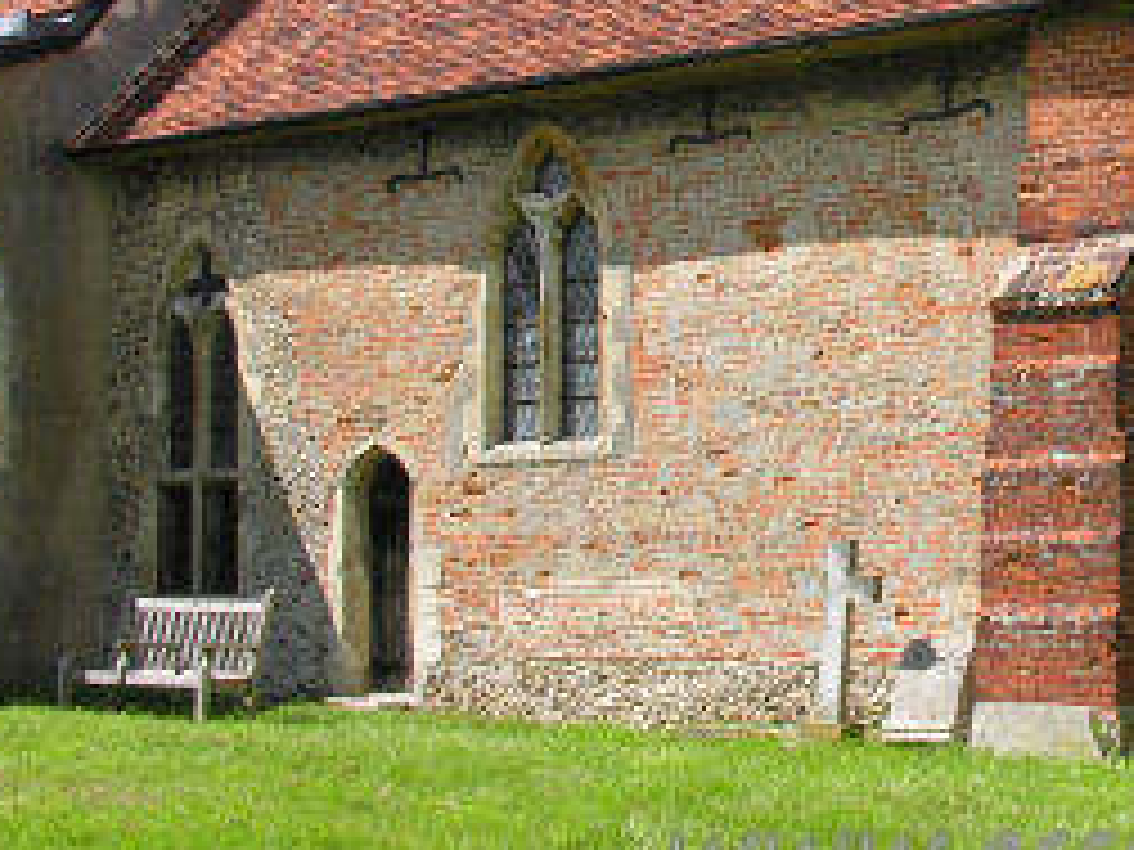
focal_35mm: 73
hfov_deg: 26.0
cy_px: 196
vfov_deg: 20.0
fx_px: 2391
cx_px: 968
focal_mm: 10.2
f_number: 5.8
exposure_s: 1/125
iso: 50
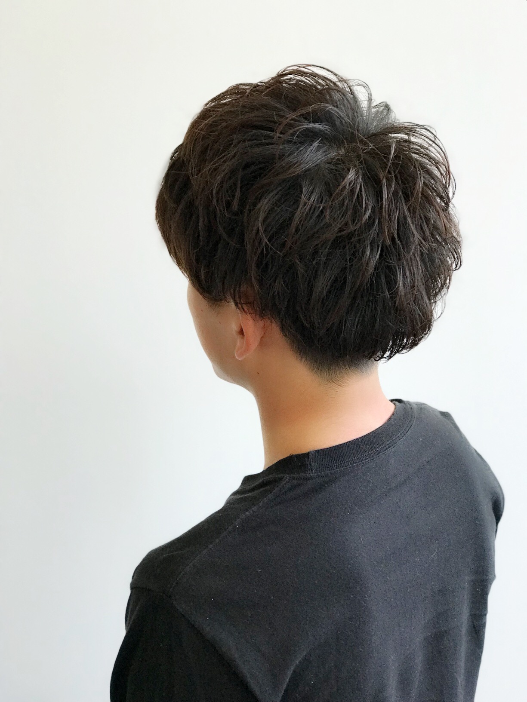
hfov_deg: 25.7
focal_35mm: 57
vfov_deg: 33.8
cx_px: 264
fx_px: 1157
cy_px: 351
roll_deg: +3.8
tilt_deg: -16.2
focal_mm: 6.6
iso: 40
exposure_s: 1/60
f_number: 2.8
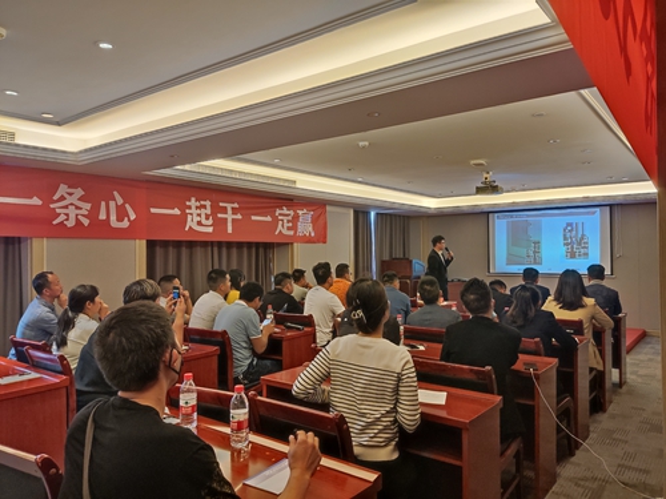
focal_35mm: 26
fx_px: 500
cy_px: 250
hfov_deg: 67.3
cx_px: 333
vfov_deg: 53.1
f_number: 1.79
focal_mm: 4.74
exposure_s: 1/50
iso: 783
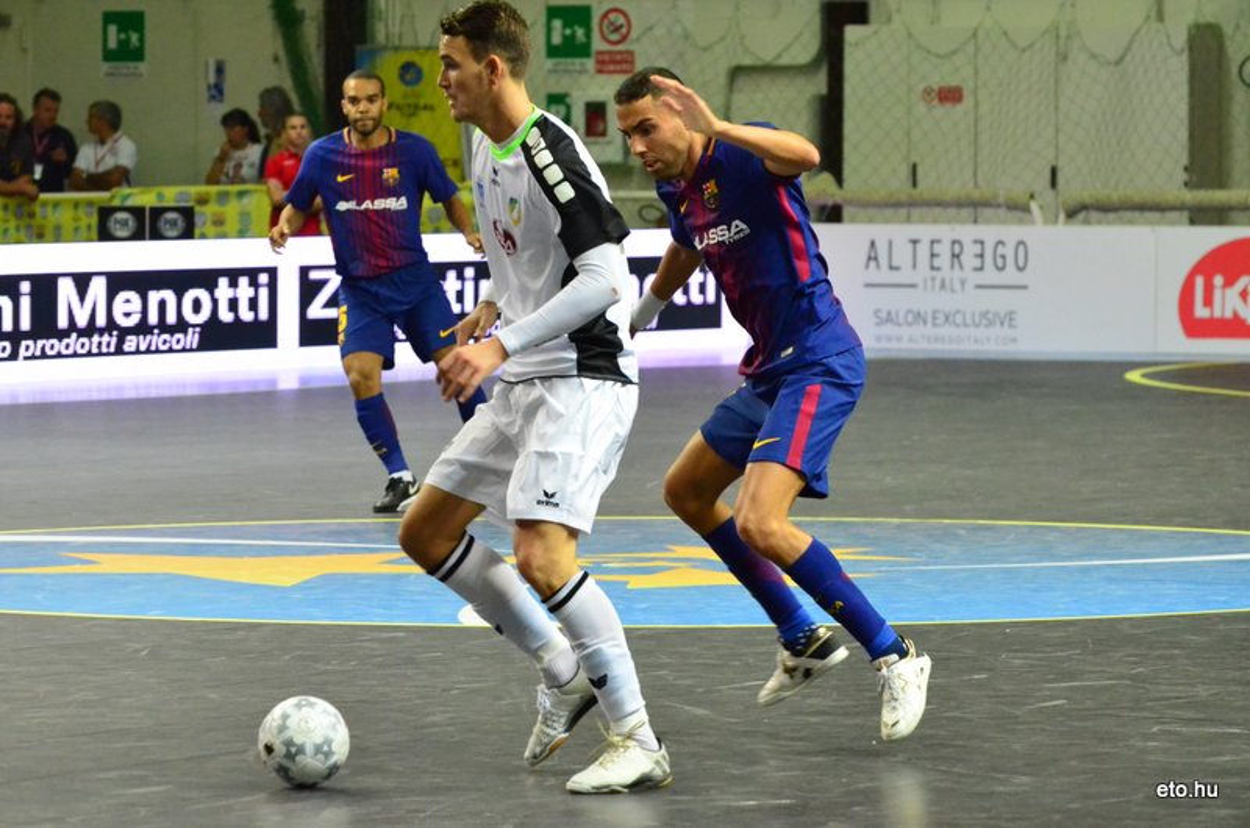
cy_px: 414
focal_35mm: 210
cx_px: 625
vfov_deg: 6.5
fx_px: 7277
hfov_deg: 9.8
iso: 6400
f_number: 6.3
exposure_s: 1/400
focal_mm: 140
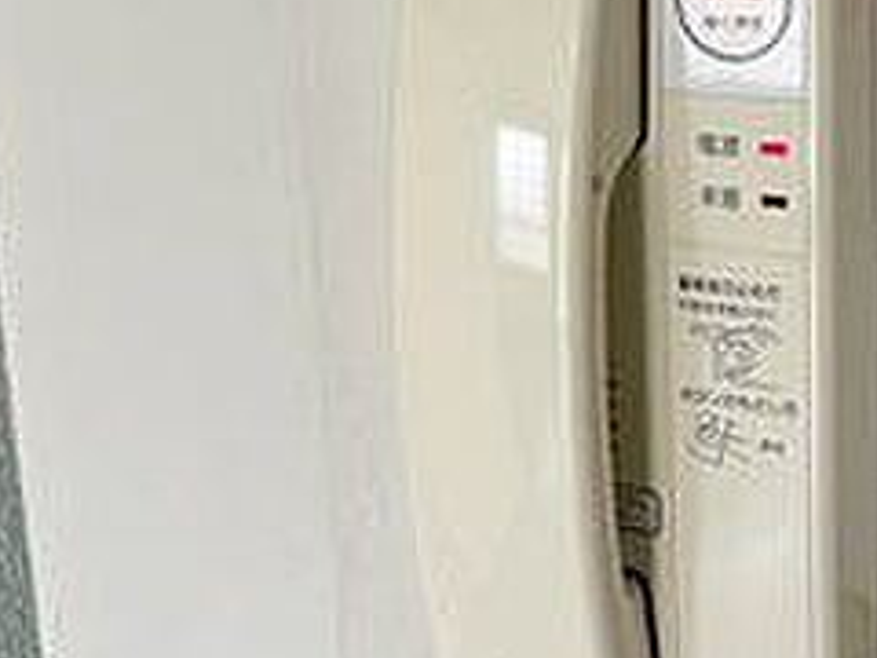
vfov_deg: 22.3
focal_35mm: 65
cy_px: 121
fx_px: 1647
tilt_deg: -14.3
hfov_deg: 28.8
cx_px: 767
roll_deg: +1.9
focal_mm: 5.1
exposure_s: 1/100
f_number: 1.6
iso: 80
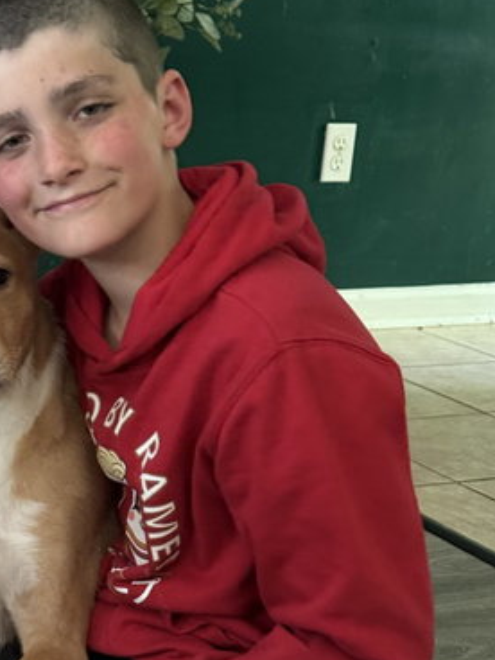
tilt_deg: -18.6
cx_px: 84
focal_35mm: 87
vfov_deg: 22.3
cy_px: 491
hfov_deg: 16.8
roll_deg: -3.6
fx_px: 1659
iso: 400
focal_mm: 6.76
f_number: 1.78
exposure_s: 1/30
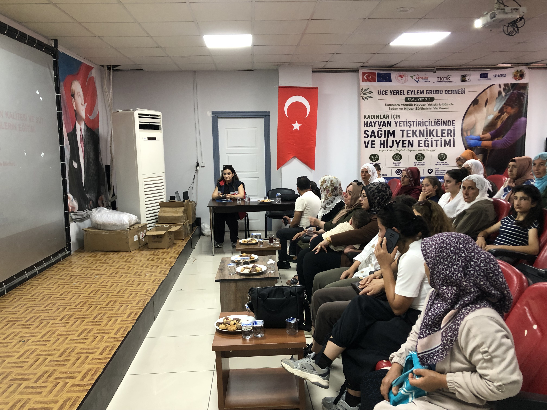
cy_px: 205
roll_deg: -0.1
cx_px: 274
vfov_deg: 49.7
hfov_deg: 63.4
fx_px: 442
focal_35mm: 28
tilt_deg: -6.8
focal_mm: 3.99
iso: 64
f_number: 1.8
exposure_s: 1/17
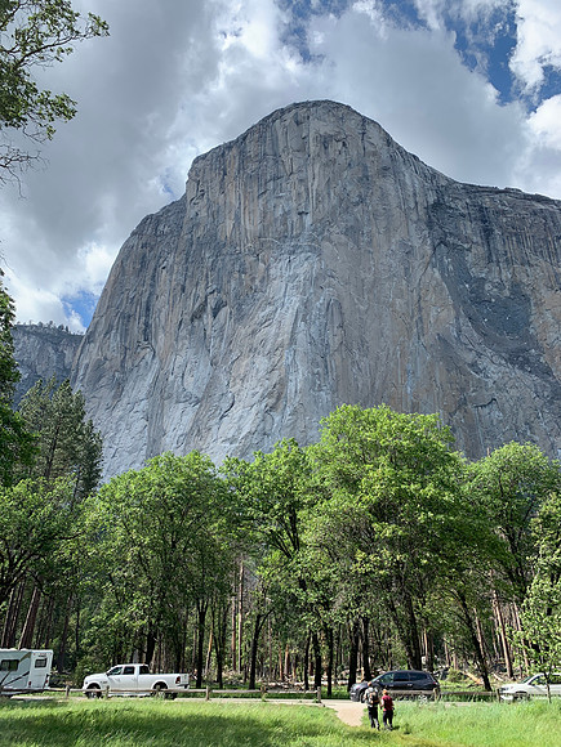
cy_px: 374
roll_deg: -0.3
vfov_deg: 67.3
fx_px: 562
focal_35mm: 26
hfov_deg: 53.1
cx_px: 280
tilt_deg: +29.4
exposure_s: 1/1332
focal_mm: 4.25
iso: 25
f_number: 1.8
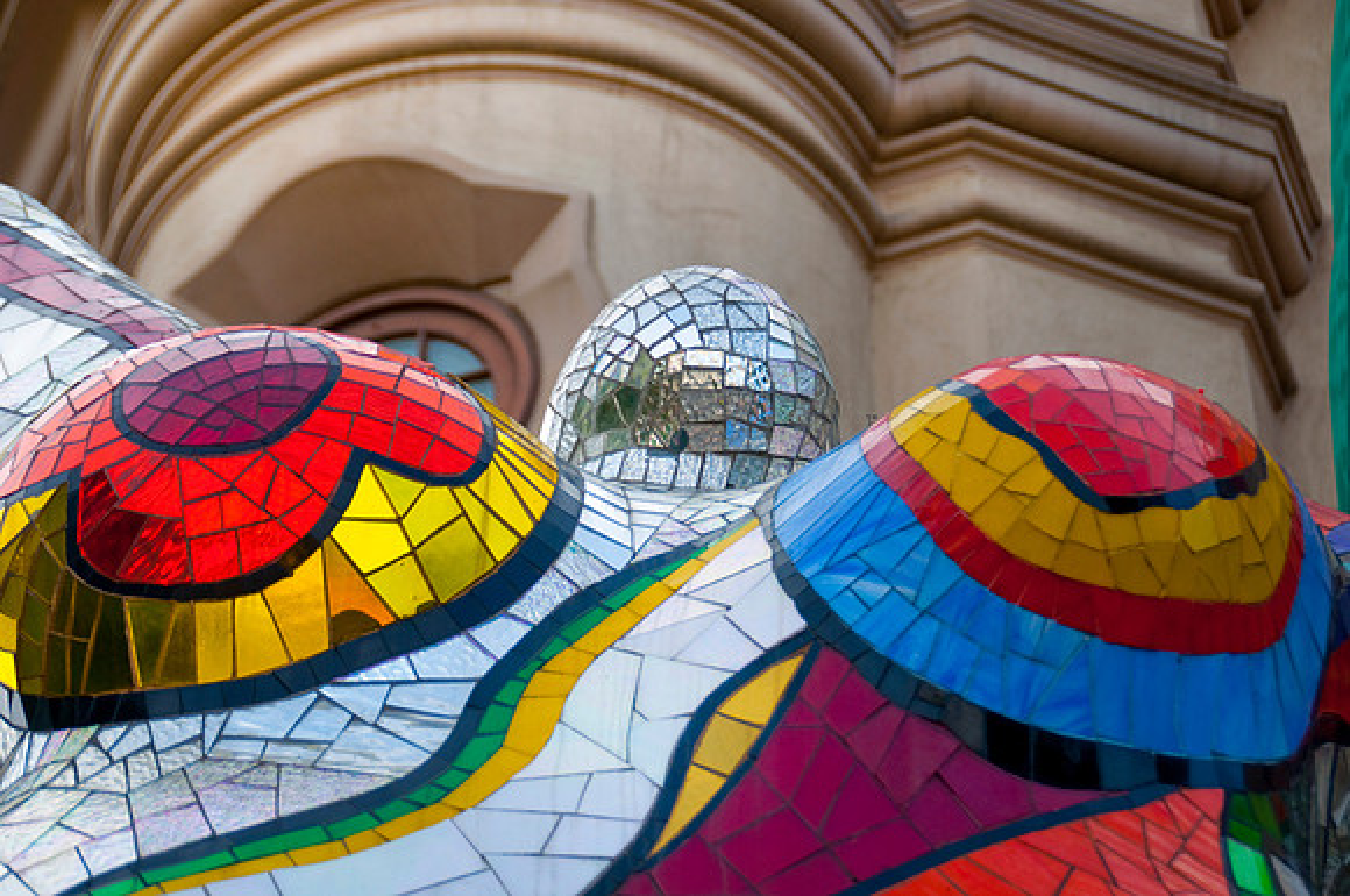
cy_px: 448
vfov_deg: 15.1
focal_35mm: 90
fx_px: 3370
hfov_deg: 22.7
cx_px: 675
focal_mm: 60
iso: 200
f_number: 5.6
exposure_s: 1/500
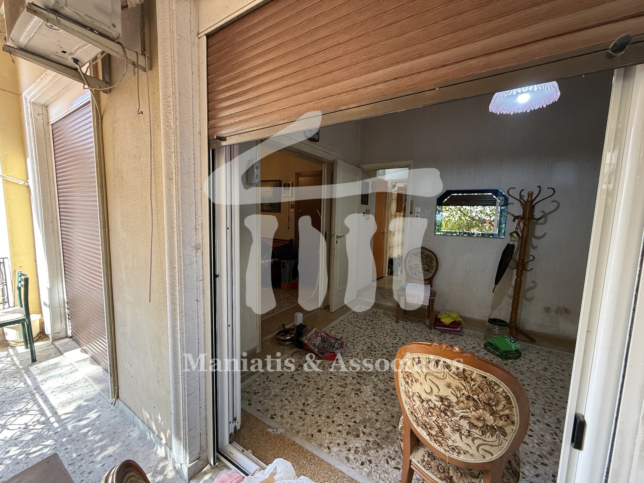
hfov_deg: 102.1
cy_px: 242
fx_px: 260
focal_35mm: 14
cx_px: 322
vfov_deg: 85.7
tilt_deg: -6.5
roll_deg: -1.8
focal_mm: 2.22
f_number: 2.2
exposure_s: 1/99
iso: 320
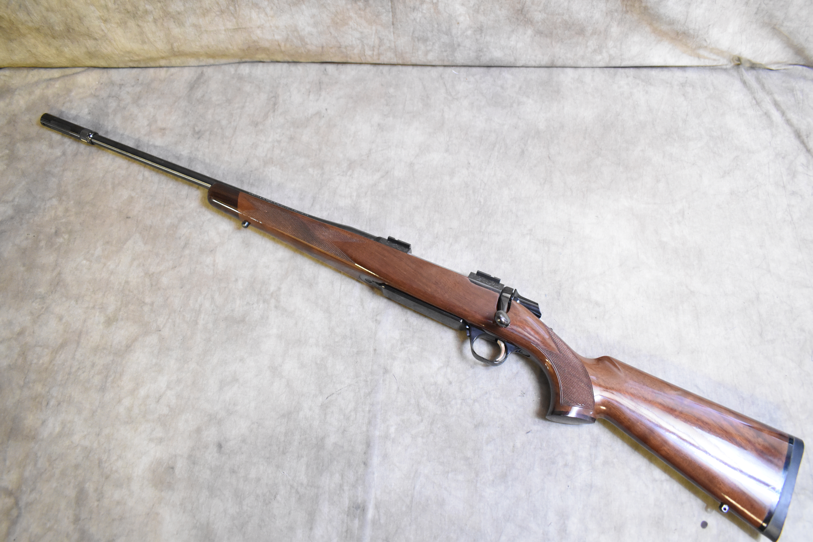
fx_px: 610
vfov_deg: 47.9
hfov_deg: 67.4
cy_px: 271
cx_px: 406
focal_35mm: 27
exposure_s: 1/30
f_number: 3.5
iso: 3200
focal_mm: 18
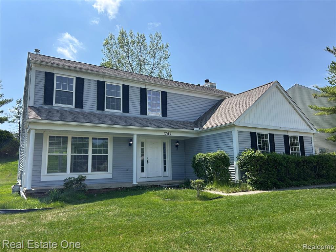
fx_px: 252
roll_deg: +1.0
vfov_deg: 53.1
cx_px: 168
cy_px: 126
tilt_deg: +9.6
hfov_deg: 67.3
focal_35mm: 26
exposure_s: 1/4630
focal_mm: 5.7
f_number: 1.5
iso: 50
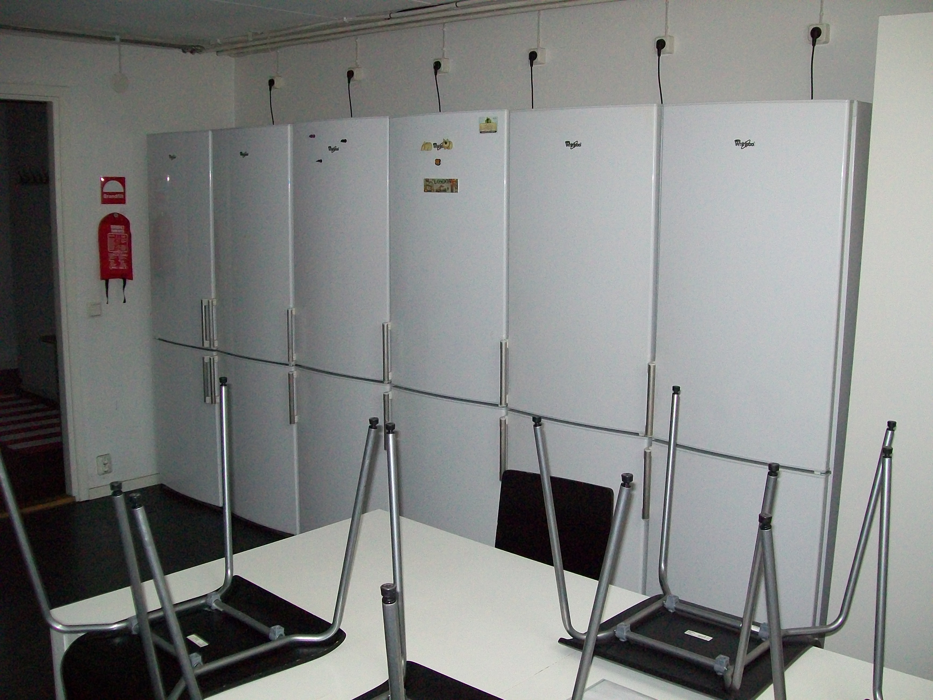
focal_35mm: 36
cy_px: 350
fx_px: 970
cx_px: 466
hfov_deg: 51.4
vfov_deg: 39.7
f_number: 2.7
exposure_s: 1/125
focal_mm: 6
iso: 200
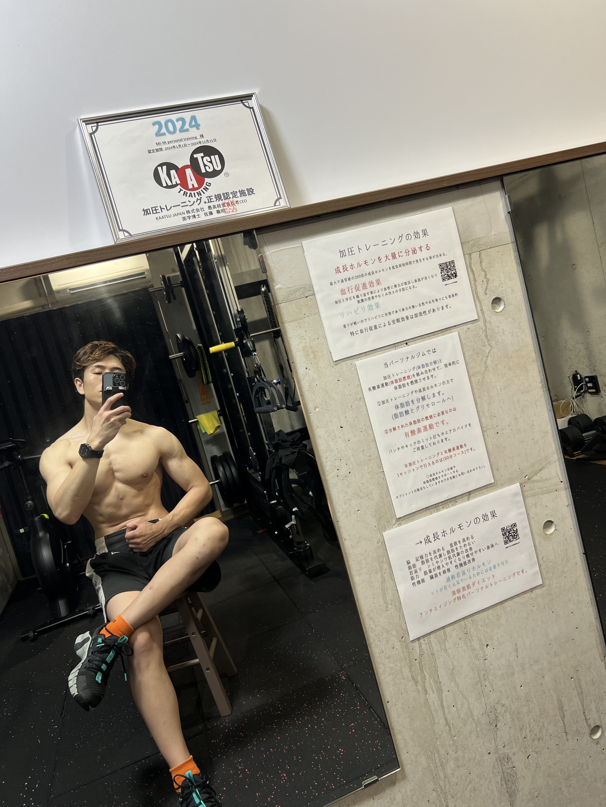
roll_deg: +15.2
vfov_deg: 67.3
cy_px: 404
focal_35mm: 26
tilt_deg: -7.0
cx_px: 303
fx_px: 607
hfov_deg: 53.1
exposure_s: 1/60
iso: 100
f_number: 1.5
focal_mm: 5.7
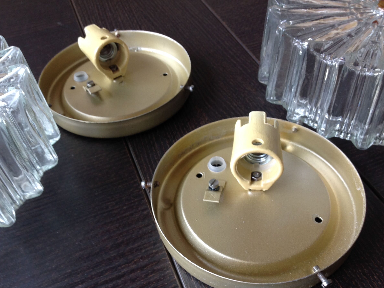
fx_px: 422
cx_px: 189
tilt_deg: -47.0
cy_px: 156
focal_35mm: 38
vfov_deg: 37.7
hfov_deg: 49.0
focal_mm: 4.28
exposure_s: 1/15
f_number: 2.4
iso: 50
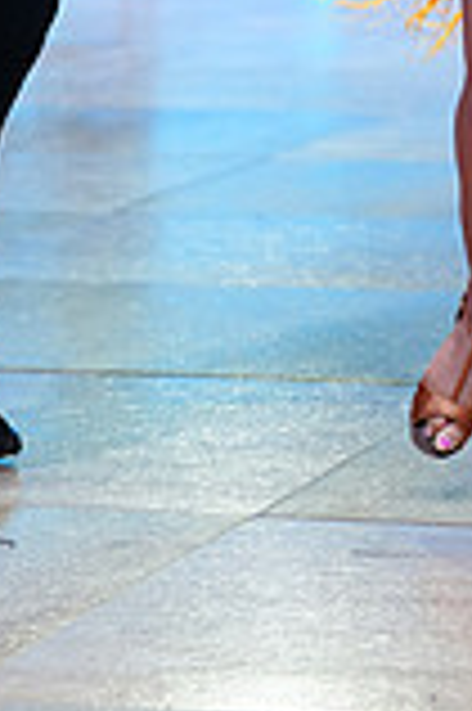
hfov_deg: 4.9
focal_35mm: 279
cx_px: 155
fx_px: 5499
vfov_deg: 7.2
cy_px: -414
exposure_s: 1/500
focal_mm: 76
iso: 640
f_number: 2.8
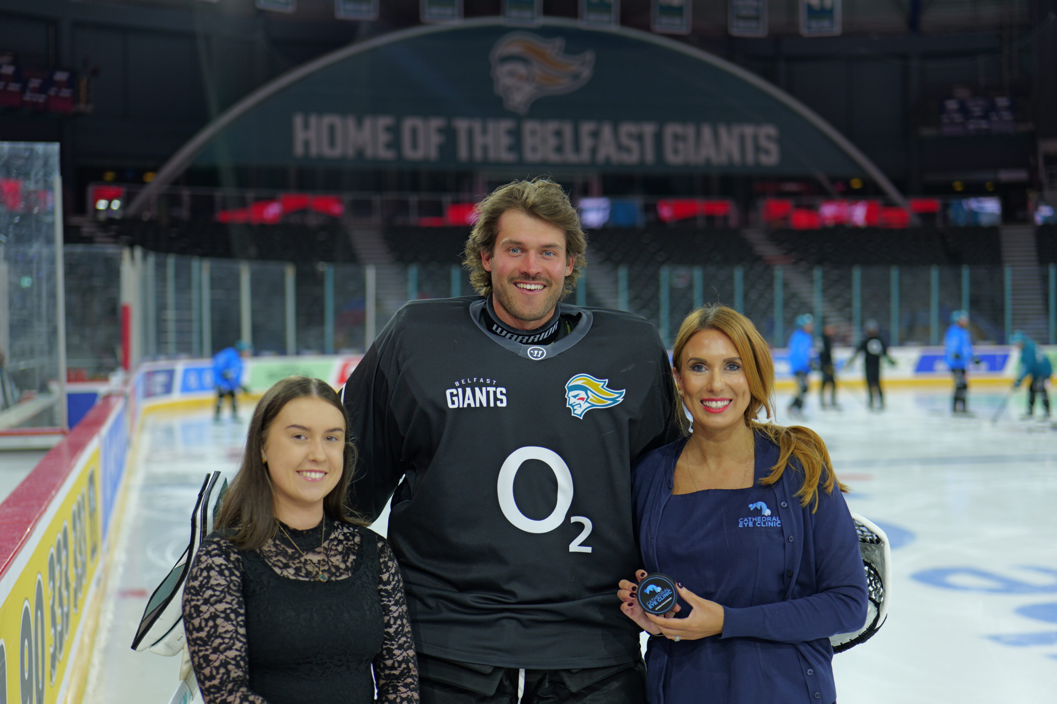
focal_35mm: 50
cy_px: 352
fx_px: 1468
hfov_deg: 39.6
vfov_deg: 27.0
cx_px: 528
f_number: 2.2
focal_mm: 50
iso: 250
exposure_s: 1/250
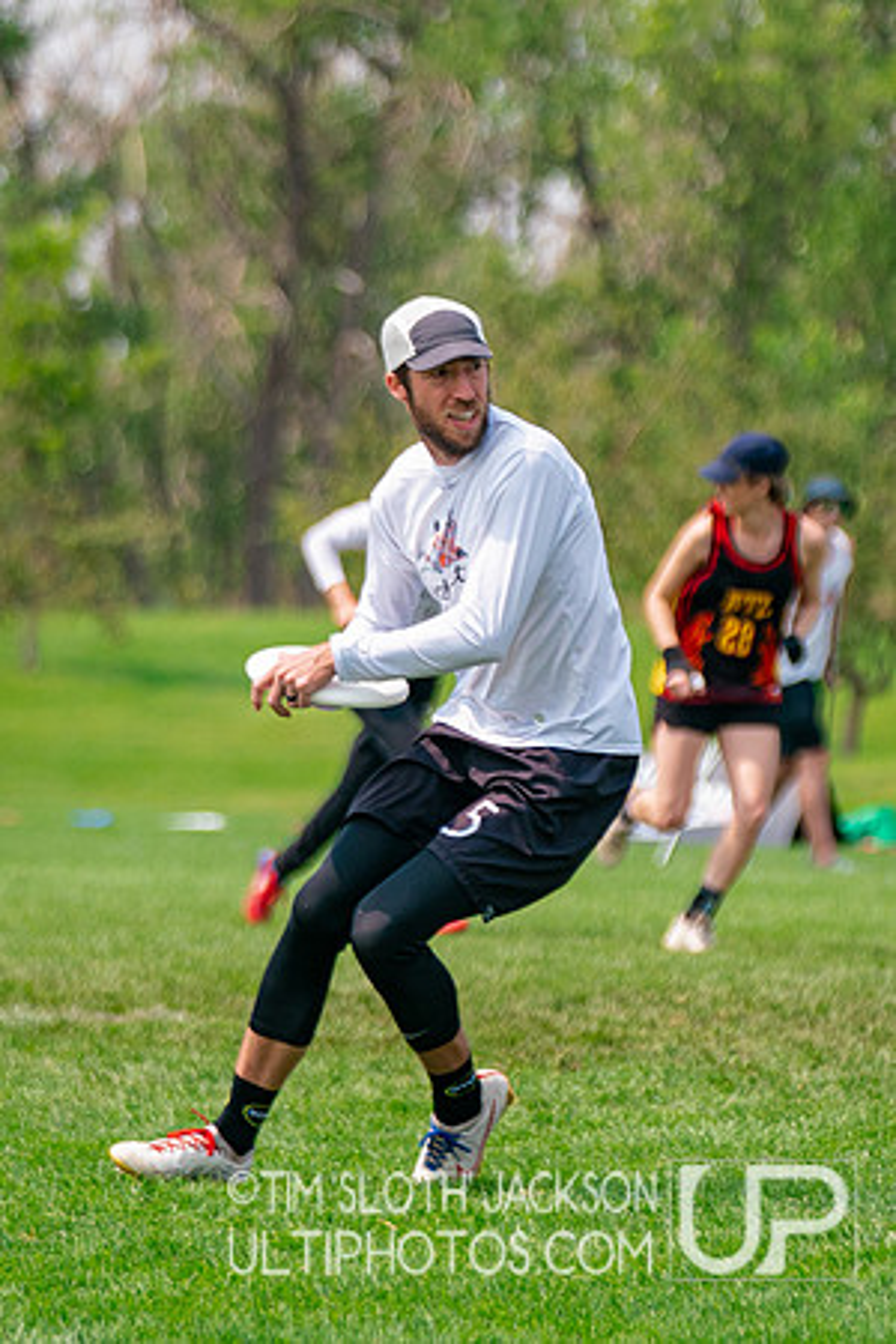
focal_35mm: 294
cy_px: 771
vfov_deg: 7.0
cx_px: 532
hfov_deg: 4.7
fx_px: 10994
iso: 400
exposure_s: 1/6400
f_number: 2.8
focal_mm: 137
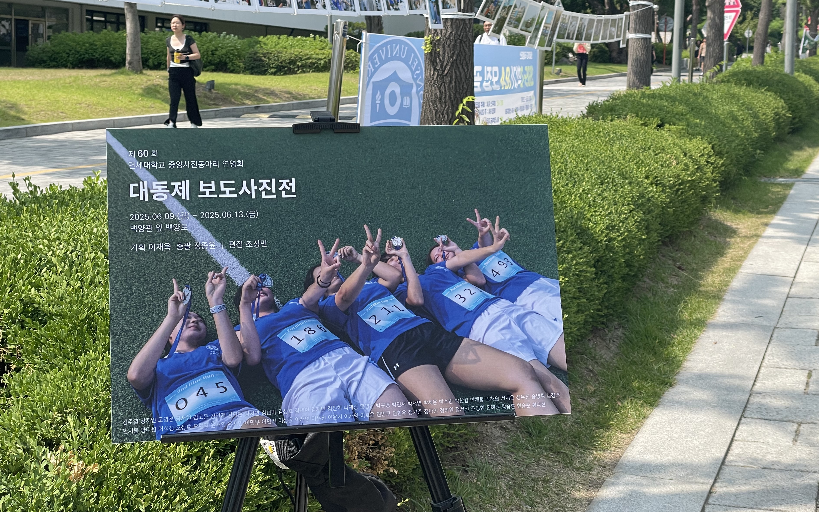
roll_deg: -1.5
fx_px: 1317
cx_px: 406
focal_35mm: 59
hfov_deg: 34.5
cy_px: 195
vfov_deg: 21.9
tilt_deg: -4.6
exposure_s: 1/799
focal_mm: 6
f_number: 2
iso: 25
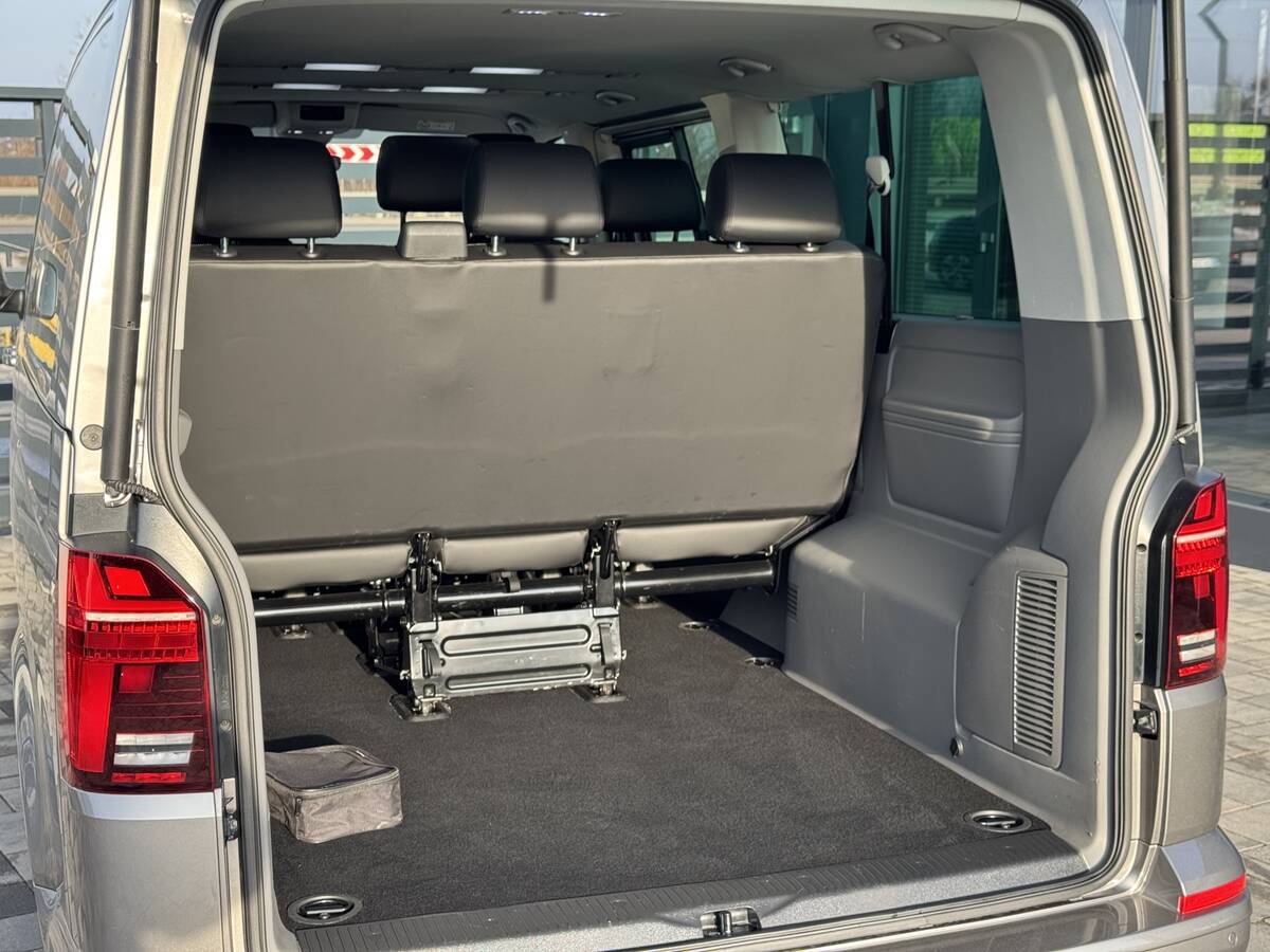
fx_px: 1761
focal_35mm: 48
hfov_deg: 39.7
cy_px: 476
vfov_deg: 30.3
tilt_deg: -10.4
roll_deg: -0.4
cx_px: 635
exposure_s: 1/484
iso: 64
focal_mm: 6.76
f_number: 1.78
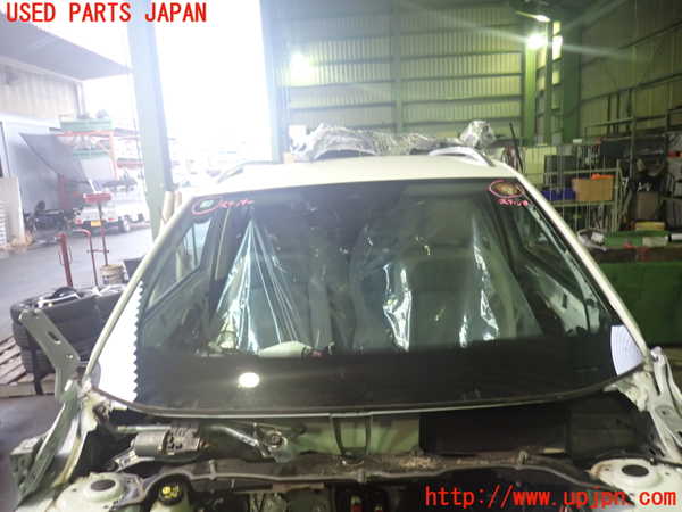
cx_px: 341
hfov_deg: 69.4
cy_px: 256
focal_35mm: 25
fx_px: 493
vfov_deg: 54.9
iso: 250
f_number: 2
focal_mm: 4.5
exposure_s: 1/30
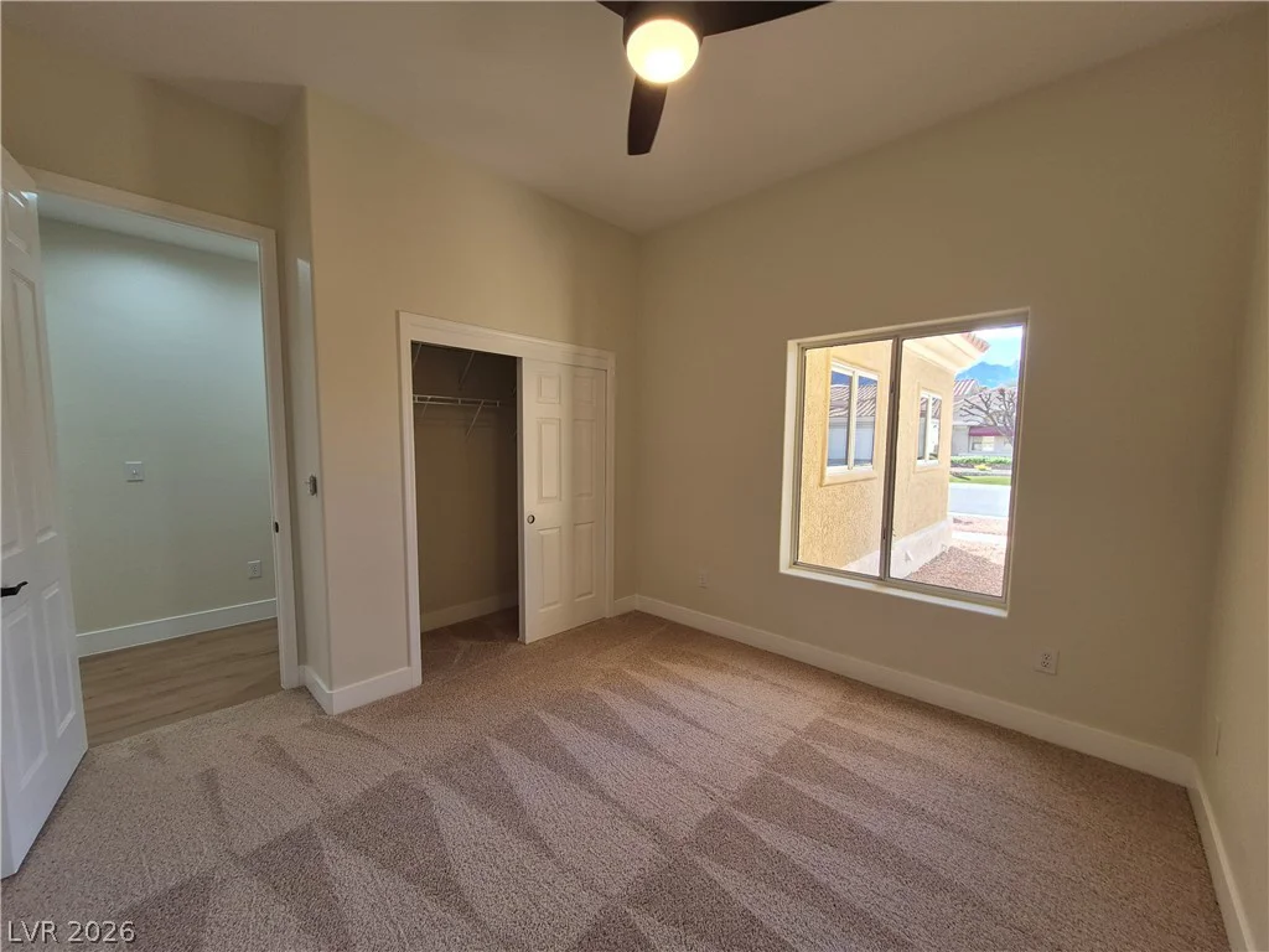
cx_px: 634
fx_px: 477
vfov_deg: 89.9
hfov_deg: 106.2
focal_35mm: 13
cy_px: 476
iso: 50
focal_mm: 1.74
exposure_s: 1/60
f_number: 2.2
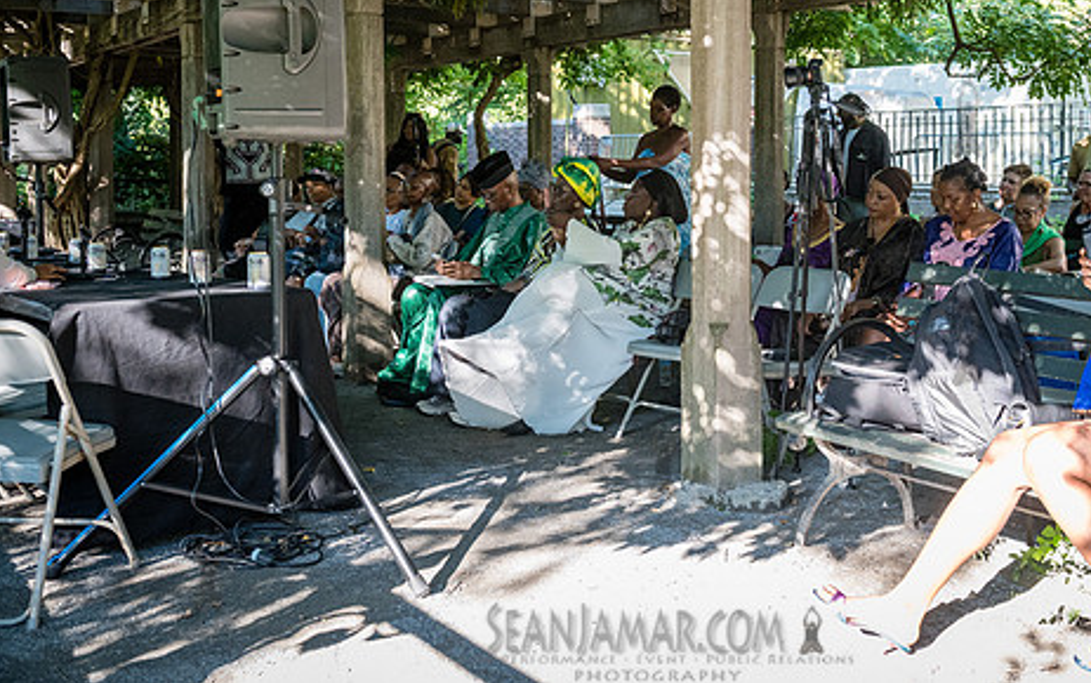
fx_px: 1279
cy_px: 230
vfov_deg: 29.7
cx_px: 682
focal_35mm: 43
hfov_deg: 45.8
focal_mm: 32
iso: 2000
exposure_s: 1/400
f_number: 4.5
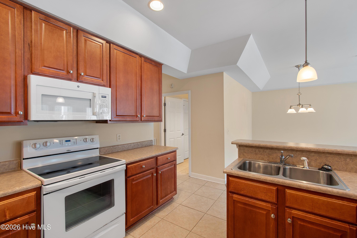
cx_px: 178
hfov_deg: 100.4
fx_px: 149
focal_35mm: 15
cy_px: 119
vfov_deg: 77.3
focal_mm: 10
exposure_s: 1/2.5
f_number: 8
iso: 100
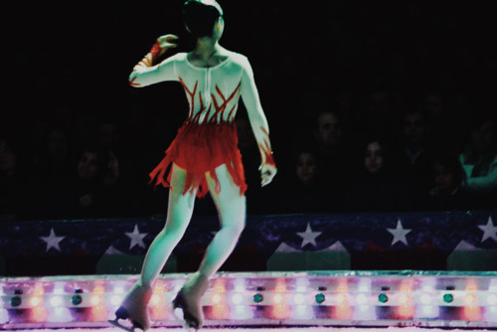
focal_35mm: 188
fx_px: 2590
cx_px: 248
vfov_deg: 7.3
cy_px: 166
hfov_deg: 11.0
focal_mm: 125
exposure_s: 1/125
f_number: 4.8
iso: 3200
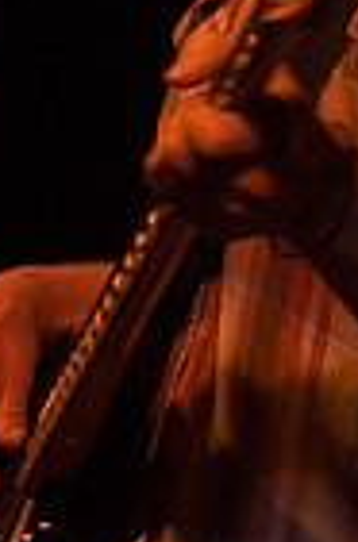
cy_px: 42
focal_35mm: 336
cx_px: 456
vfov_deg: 6.1
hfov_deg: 4.0
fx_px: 5049
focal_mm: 70
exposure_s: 1/50
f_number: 2.8
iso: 1600
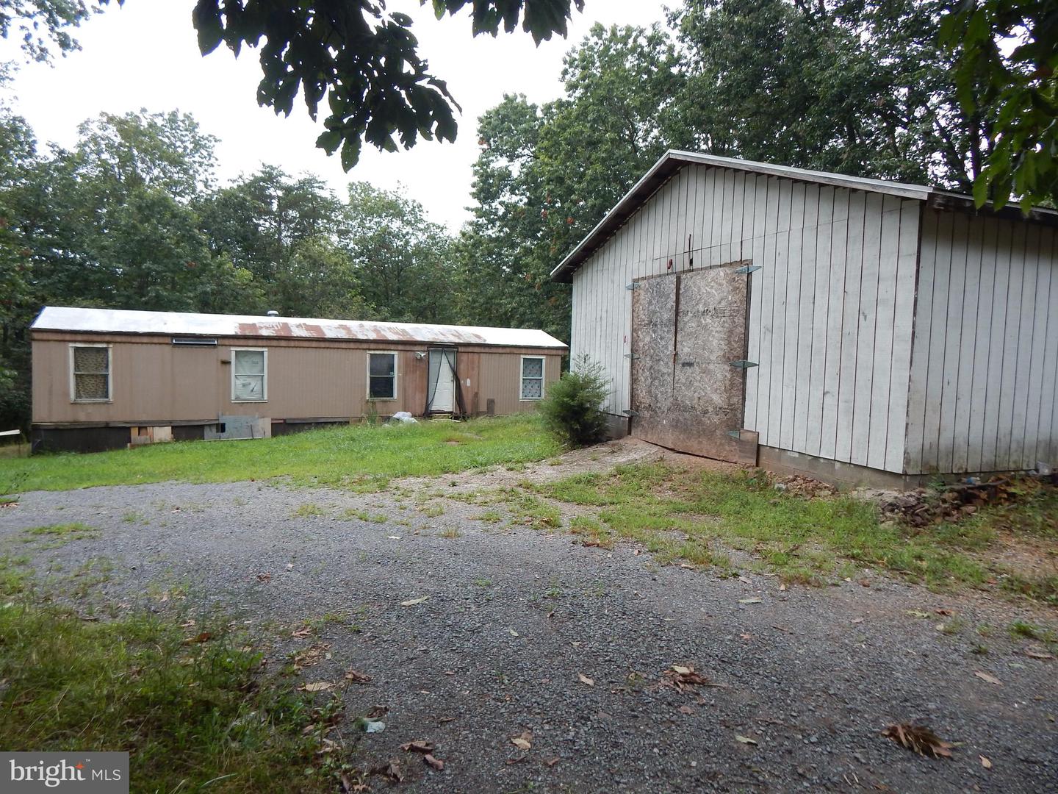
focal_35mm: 22
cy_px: 397
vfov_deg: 61.1
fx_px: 672
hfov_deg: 76.4
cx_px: 529
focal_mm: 4
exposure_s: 1/640
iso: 125
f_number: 3
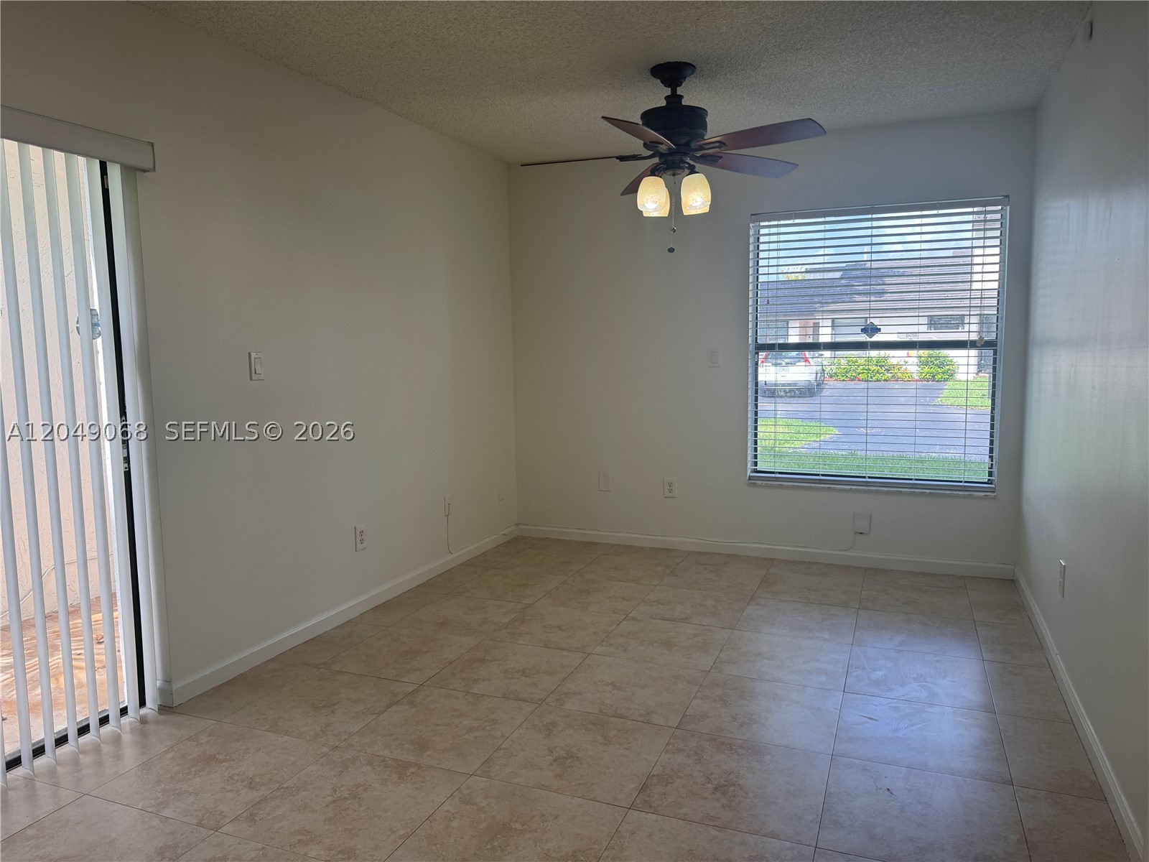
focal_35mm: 24
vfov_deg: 56.8
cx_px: 574
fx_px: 797
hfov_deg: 71.6
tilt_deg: -6.5
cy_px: 431
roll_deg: +0.8
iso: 100
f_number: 1.78
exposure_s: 1/503
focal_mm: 6.76
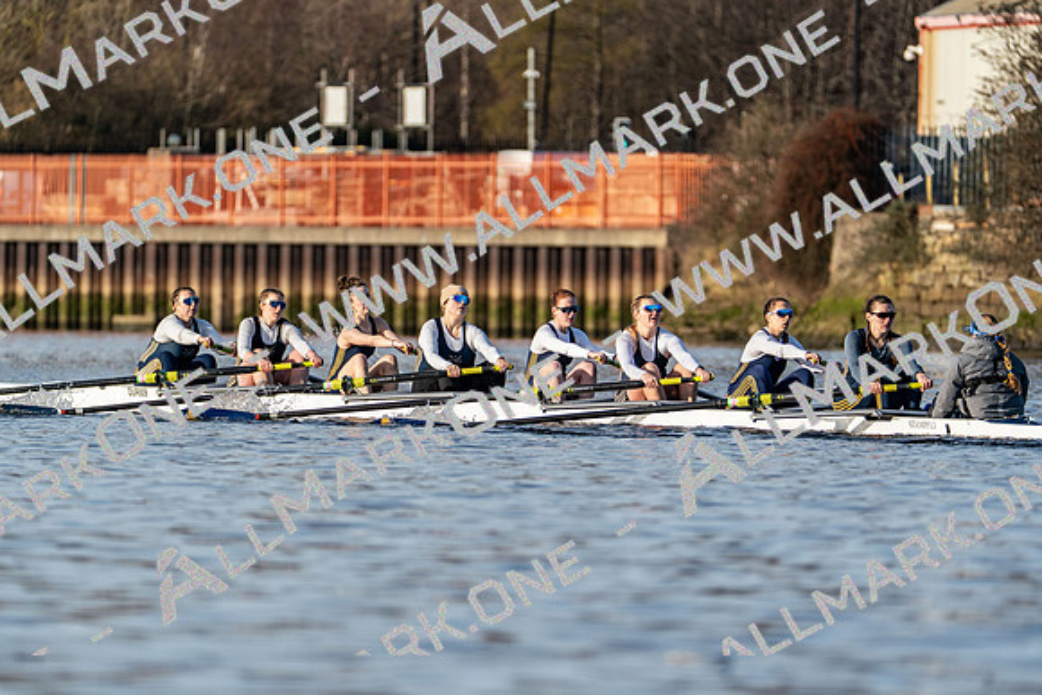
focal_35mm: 391
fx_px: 11319
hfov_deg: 5.3
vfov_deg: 3.5
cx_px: 521
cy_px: 348
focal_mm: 391
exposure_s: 1/2000
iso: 500
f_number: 6.3
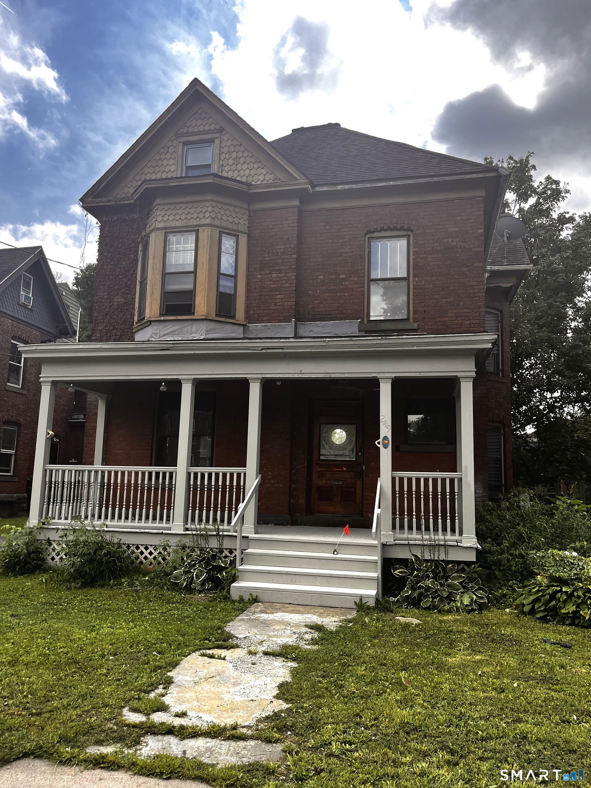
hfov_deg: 53.1
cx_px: 296
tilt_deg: +6.0
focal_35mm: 26
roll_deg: -1.6
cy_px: 394
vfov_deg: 67.3
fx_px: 592
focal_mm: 5.1
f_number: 1.6
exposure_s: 1/1199
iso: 50
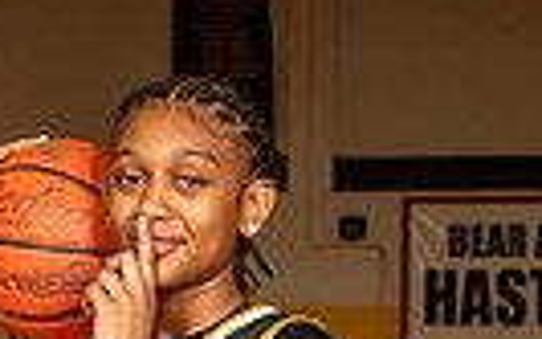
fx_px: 2348
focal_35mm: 159
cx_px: 192
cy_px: 862
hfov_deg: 13.2
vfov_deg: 7.6
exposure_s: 1/400
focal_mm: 46
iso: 640
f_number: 7.1
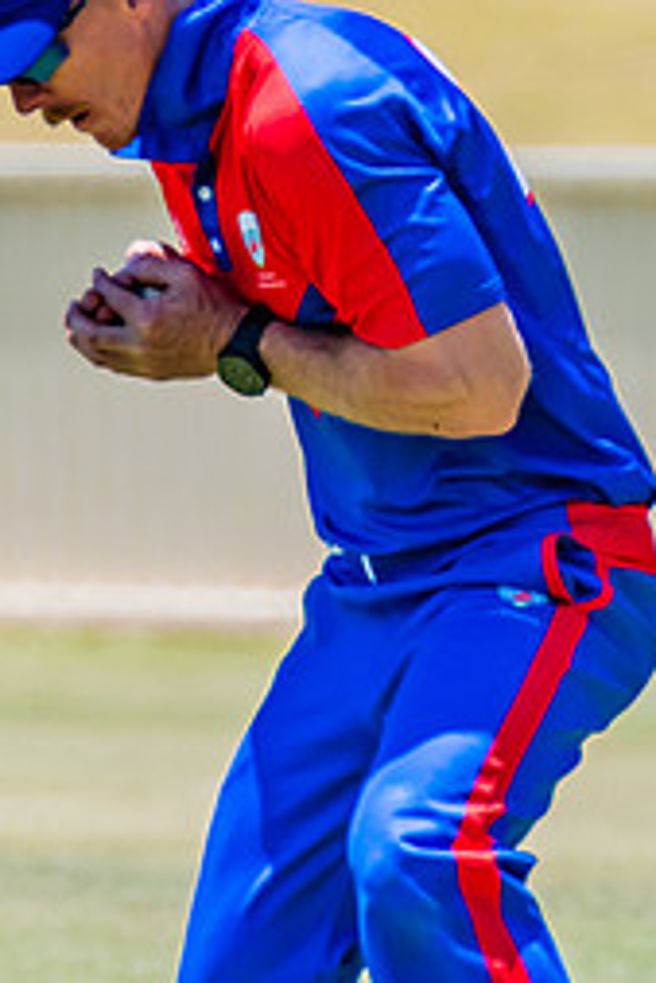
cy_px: 147
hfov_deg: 0.7
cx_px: 439
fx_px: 55352
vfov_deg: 1.0
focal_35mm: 2028
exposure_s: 1/2000
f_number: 7.1
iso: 640
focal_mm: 550
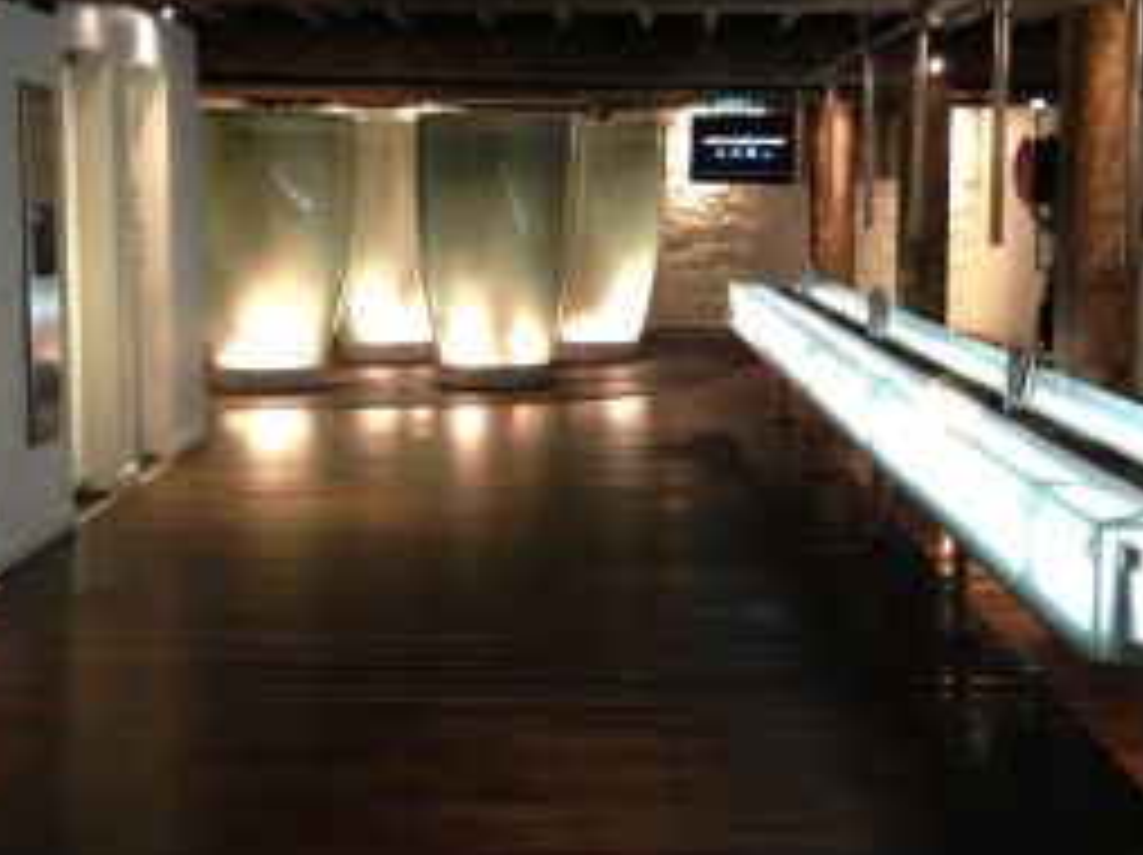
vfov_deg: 27.9
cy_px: 333
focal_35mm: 52
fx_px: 1715
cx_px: 549
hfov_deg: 36.8
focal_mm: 4.13
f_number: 2.4
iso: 400
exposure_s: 1/15
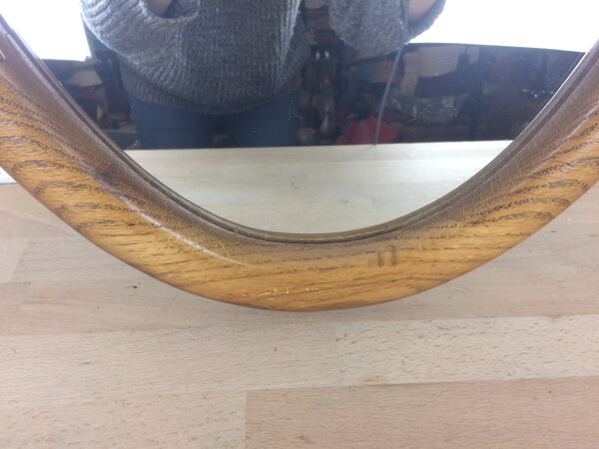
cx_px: 300
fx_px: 502
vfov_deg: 48.2
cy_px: 224
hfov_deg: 61.7
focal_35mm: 29
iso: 50
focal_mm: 4.15
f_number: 2.2
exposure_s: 1/33
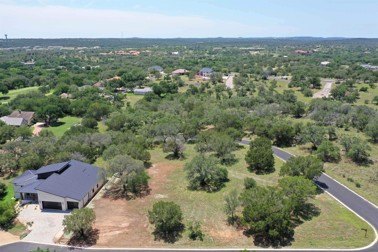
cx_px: 189
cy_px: 126
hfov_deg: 65.5
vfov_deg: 46.4
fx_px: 294
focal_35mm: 28
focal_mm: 10.26
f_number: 5.6
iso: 100
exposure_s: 1/320
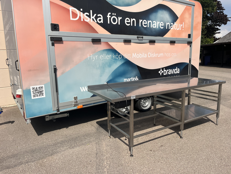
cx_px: 116
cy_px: 87
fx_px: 174
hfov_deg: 67.3
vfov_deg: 53.1
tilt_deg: -10.2
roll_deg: +1.7
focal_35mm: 26
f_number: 1.6
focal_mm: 5.1
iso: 50
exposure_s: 1/5319
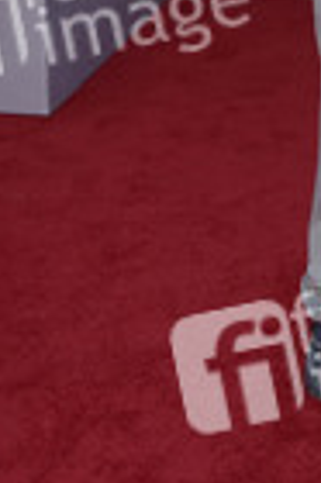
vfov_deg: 18.3
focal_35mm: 103
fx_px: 1381
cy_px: -166
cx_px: 450
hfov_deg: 12.7
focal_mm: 36
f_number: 6.3
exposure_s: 1/250
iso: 400
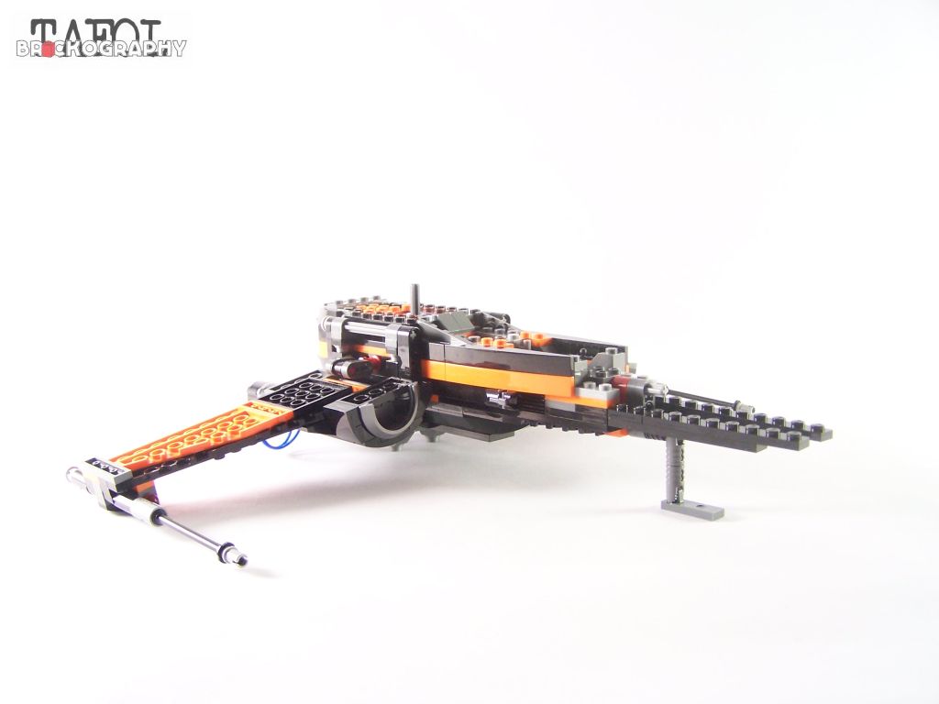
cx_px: 470
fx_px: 1031
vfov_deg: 37.7
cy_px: 352
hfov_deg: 49.0
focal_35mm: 38
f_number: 3.2
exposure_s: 1/20
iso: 200
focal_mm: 6.3
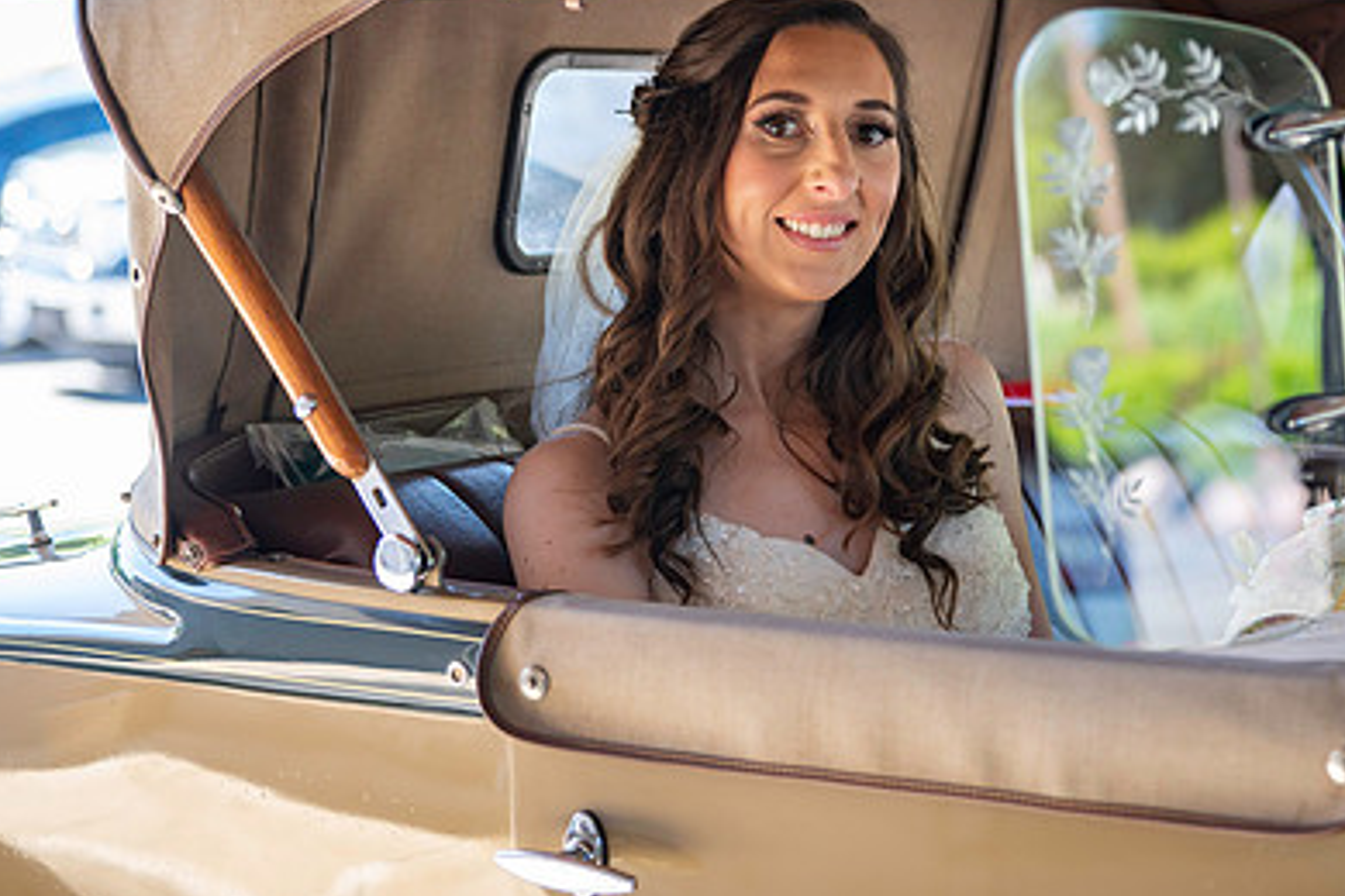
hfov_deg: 19.5
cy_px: 369
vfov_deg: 13.2
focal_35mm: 104
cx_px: 945
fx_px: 3885
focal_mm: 70
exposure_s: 1/500
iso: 1000
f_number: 3.5
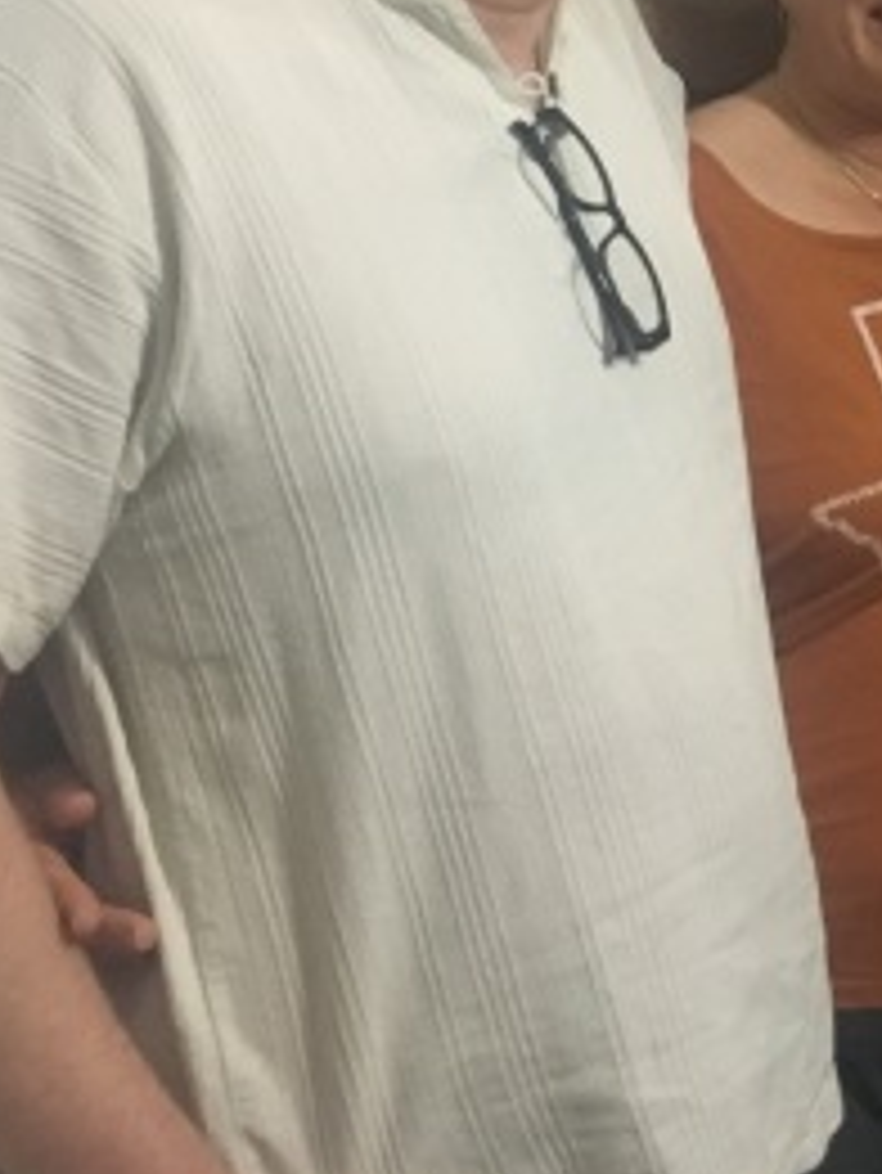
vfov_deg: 26.5
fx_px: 2410
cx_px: 1125
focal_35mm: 71
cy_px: 126
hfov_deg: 19.3
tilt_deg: -4.9
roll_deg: +1.5
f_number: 2.2
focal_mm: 4.15
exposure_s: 1/17
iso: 250
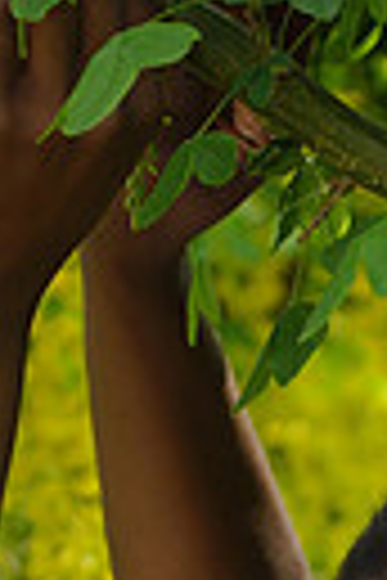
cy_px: 818
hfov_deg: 4.8
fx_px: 4640
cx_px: 387
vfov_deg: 7.1
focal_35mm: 288
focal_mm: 55
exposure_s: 1/640
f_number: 4
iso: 125
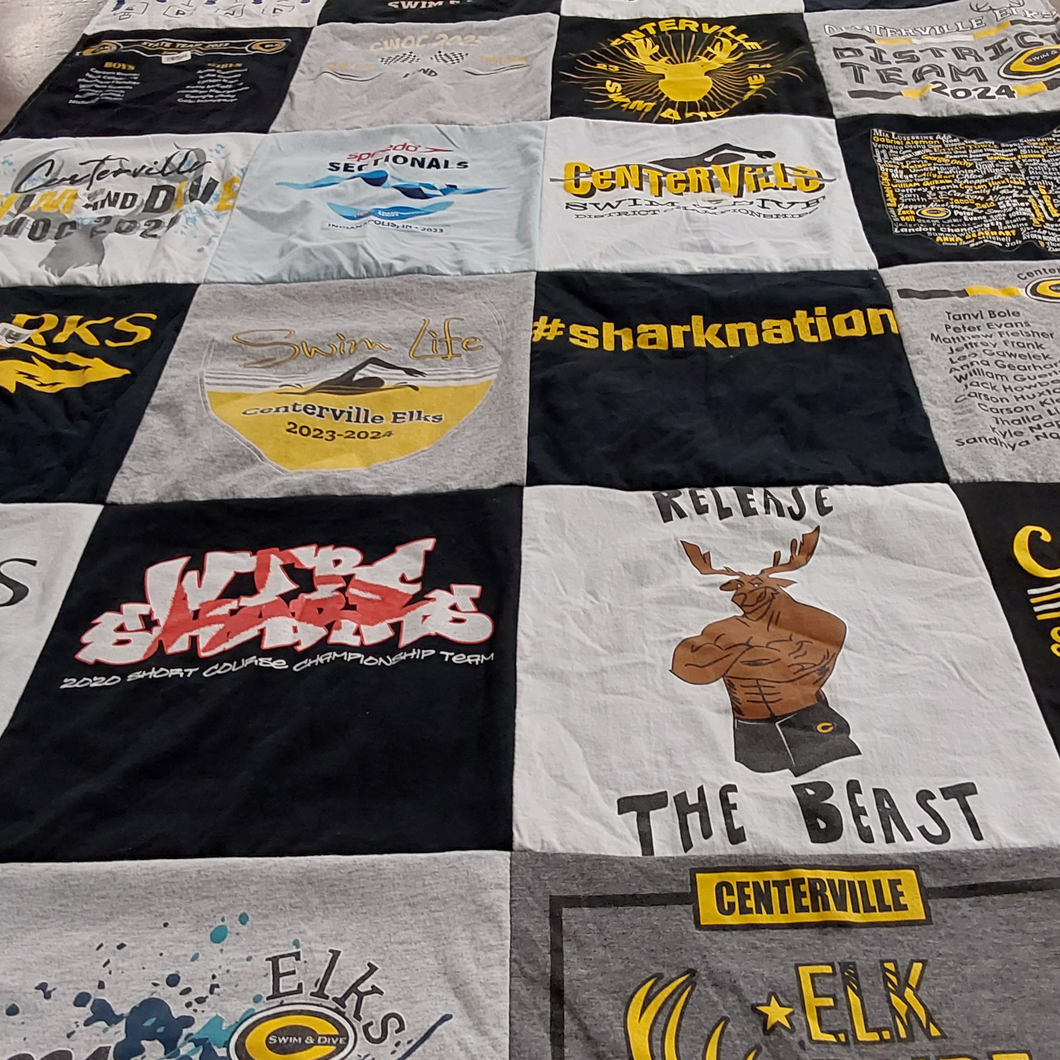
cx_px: 555
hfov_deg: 44.9
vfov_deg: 44.9
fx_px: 1282
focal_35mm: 37
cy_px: 571
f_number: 1.9
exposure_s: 1/60
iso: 100
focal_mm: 2.91
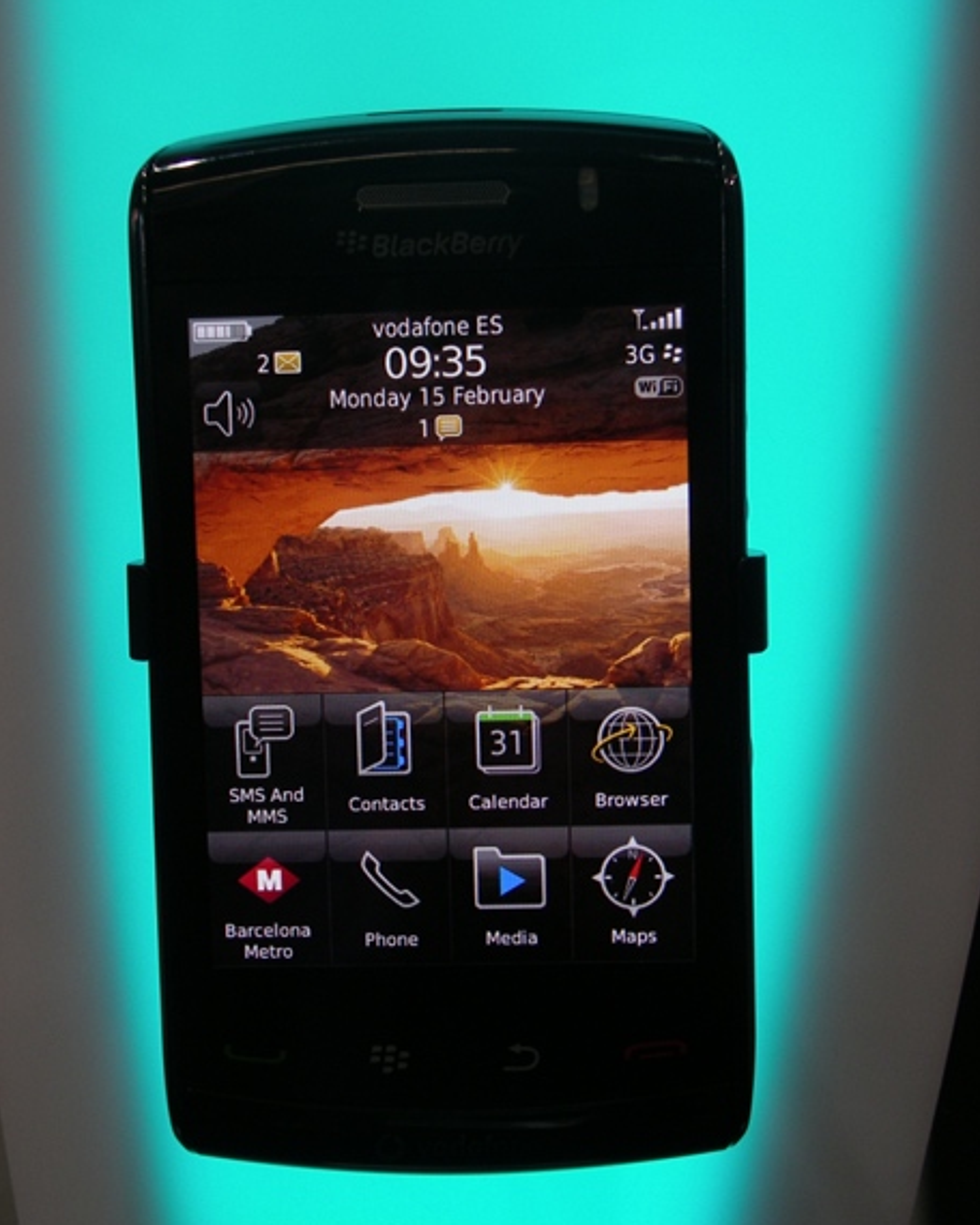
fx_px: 2067
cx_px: 477
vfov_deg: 33.0
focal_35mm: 57
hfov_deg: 26.7
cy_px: 617
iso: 160
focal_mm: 10.9
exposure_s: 1/80
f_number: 3.2
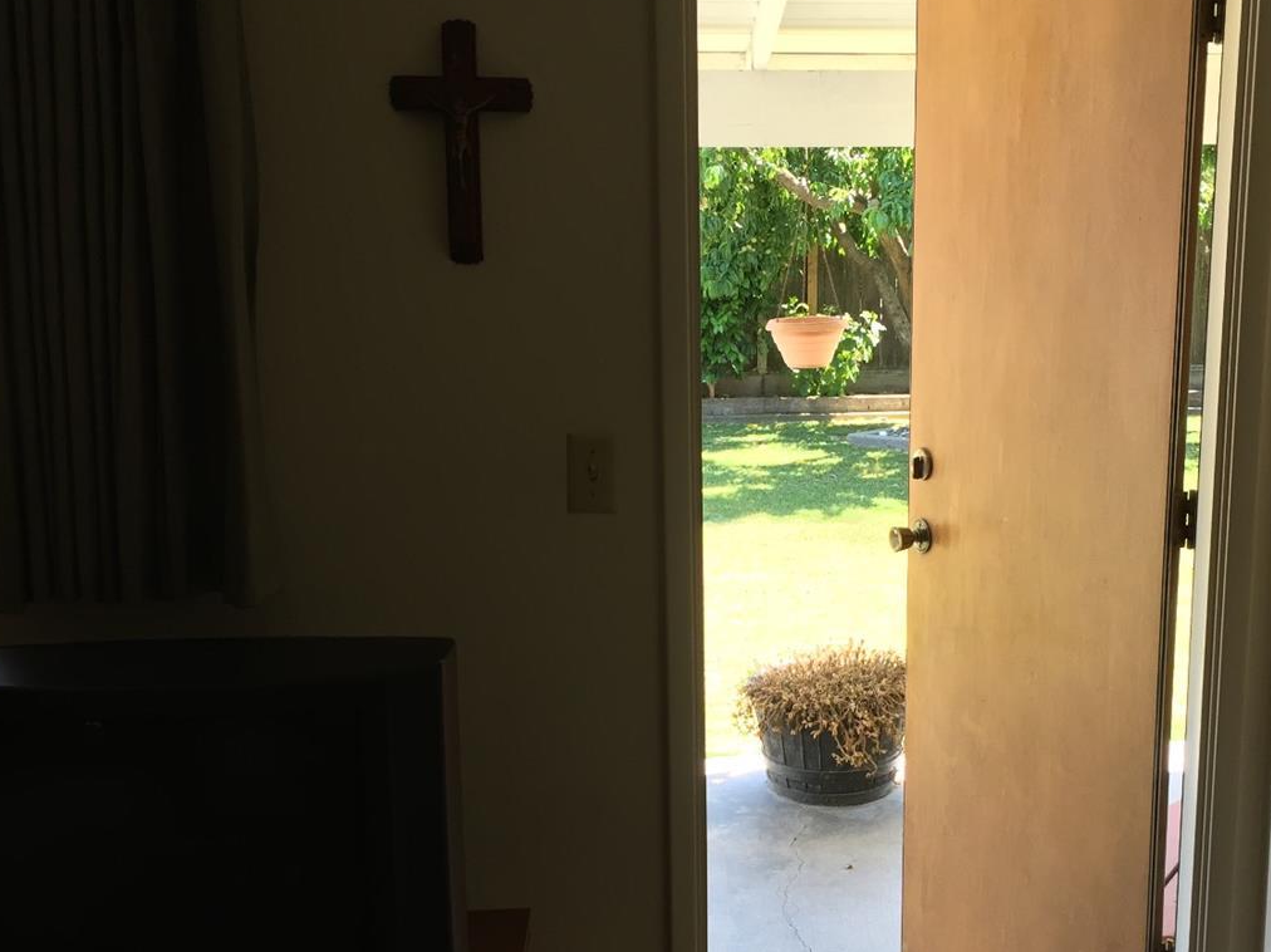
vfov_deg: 33.5
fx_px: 1578
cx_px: 785
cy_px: 566
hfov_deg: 43.6
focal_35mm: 43
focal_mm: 4.15
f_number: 2.2
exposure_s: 1/120
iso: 50
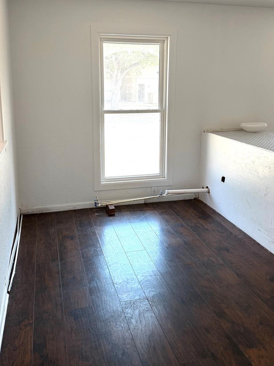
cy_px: 144
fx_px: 338
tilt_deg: -9.7
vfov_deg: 56.3
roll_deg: +0.4
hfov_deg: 44.1
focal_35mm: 32
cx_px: 130
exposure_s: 1/233
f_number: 1.78
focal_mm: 6.76
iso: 100
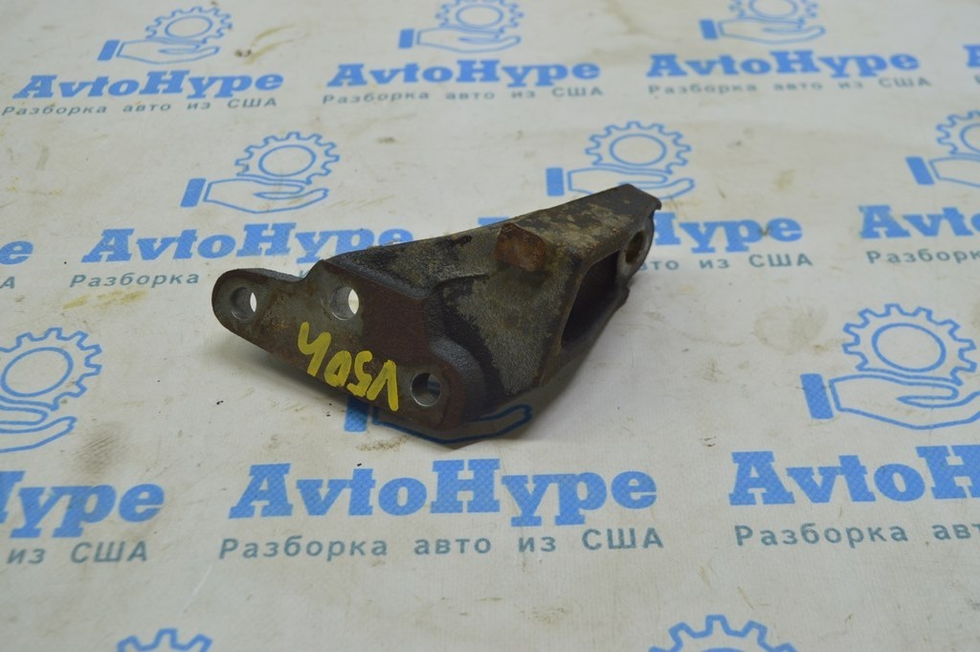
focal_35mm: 40
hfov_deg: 48.0
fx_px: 1102
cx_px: 490
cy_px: 326
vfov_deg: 33.0
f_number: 5.6
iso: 400
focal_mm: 27
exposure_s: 1/40
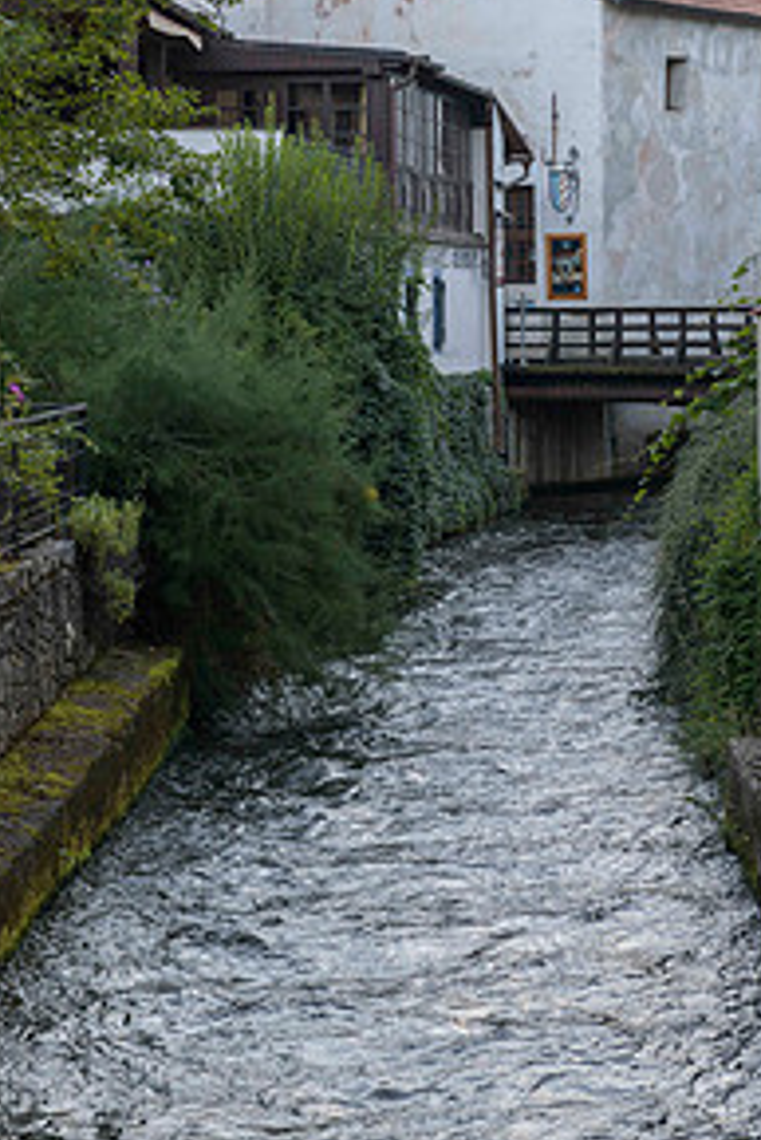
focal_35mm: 109
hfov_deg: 12.6
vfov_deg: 18.6
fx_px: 3452
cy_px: 260
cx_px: 426
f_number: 5
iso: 360
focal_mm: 70
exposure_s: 1/160
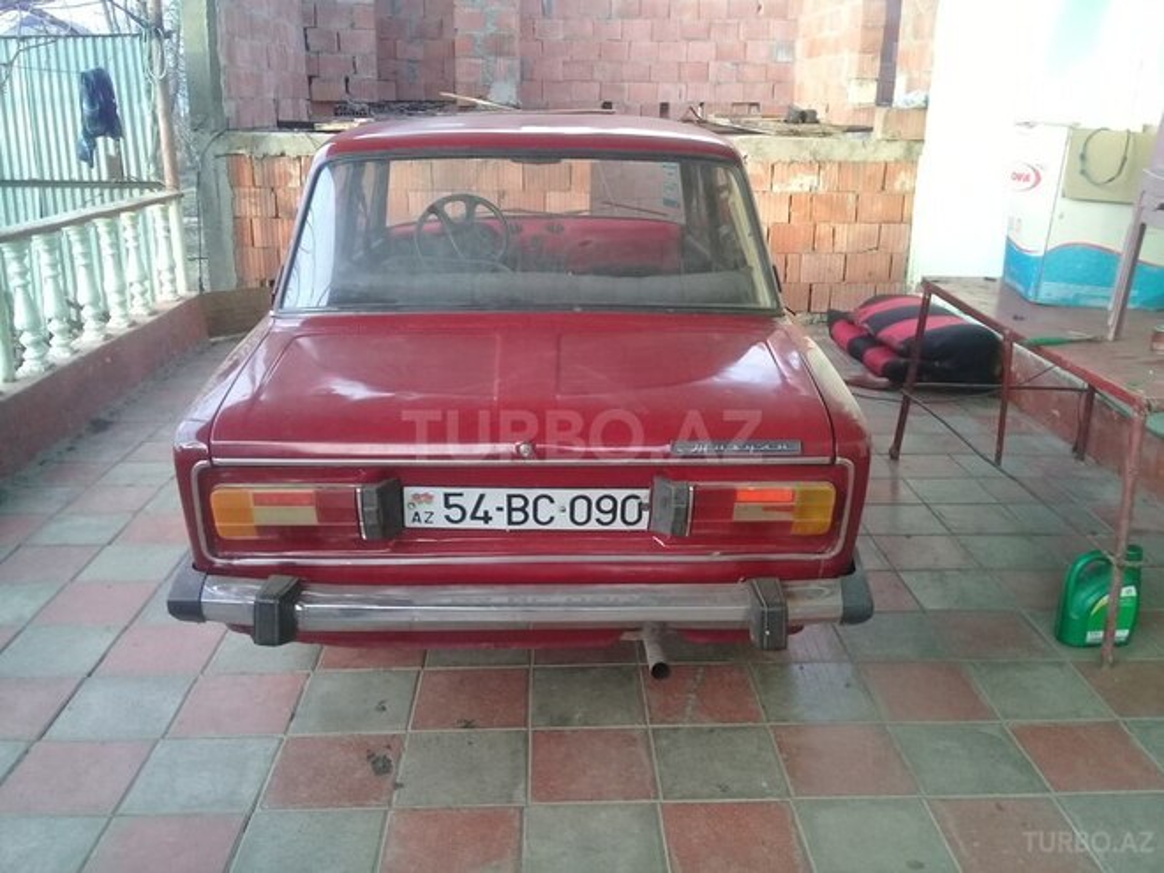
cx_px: 582
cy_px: 436
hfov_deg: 58.4
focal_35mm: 31
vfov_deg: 45.4
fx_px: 1042
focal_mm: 3.3
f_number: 2.2
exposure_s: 1/50
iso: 80
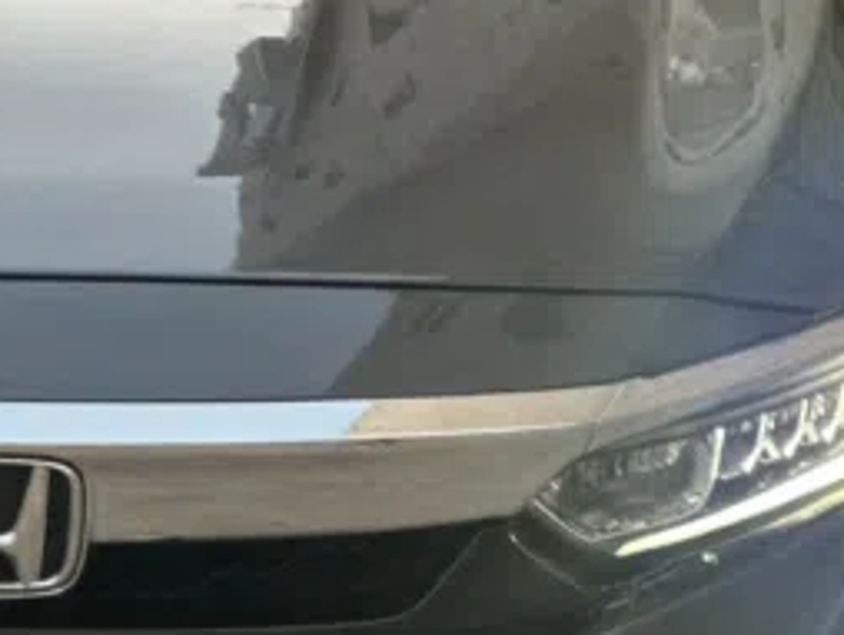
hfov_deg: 10.1
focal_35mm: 194
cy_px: 306
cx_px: 3
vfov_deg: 7.7
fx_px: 4735
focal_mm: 9
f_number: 2.8
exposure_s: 1/40
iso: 250
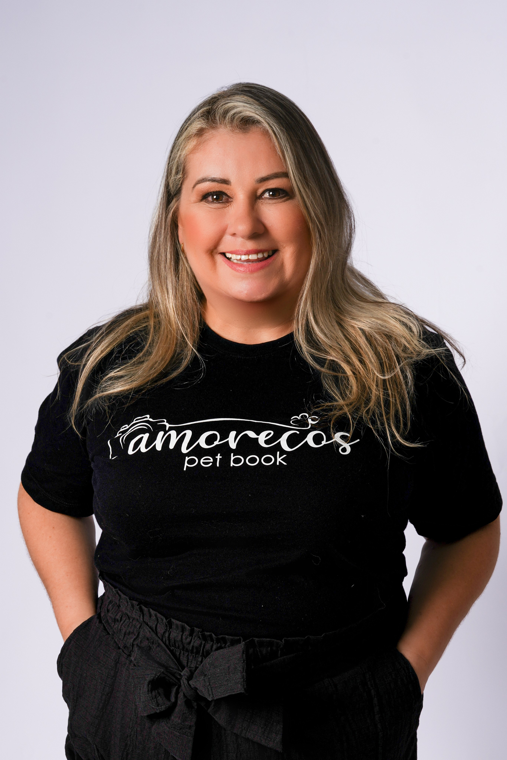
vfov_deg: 39.6
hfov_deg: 27.0
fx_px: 1056
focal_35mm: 50
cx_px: 254
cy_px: 380
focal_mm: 50
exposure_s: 1/160
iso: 80
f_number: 11
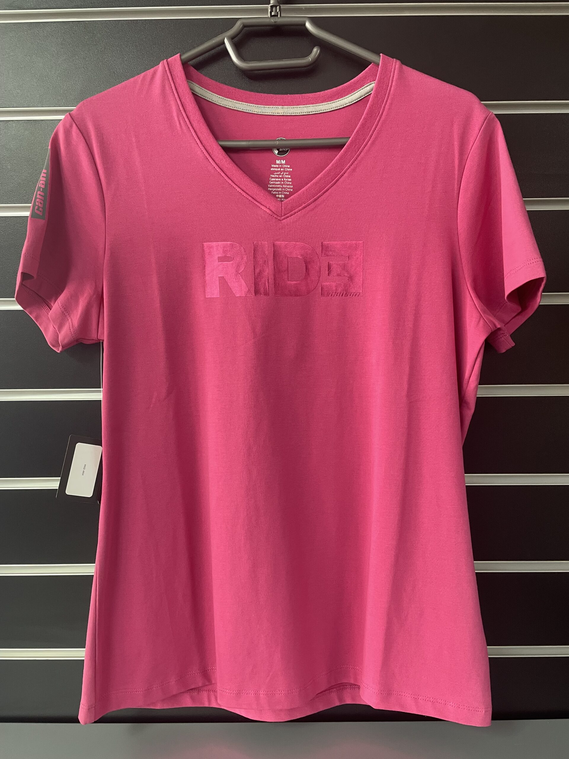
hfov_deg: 53.1
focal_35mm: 26
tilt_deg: -3.1
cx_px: 284
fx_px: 570
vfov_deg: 67.3
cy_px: 380
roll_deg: +0.6
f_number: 1.6
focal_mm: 4.2
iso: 250
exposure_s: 1/50
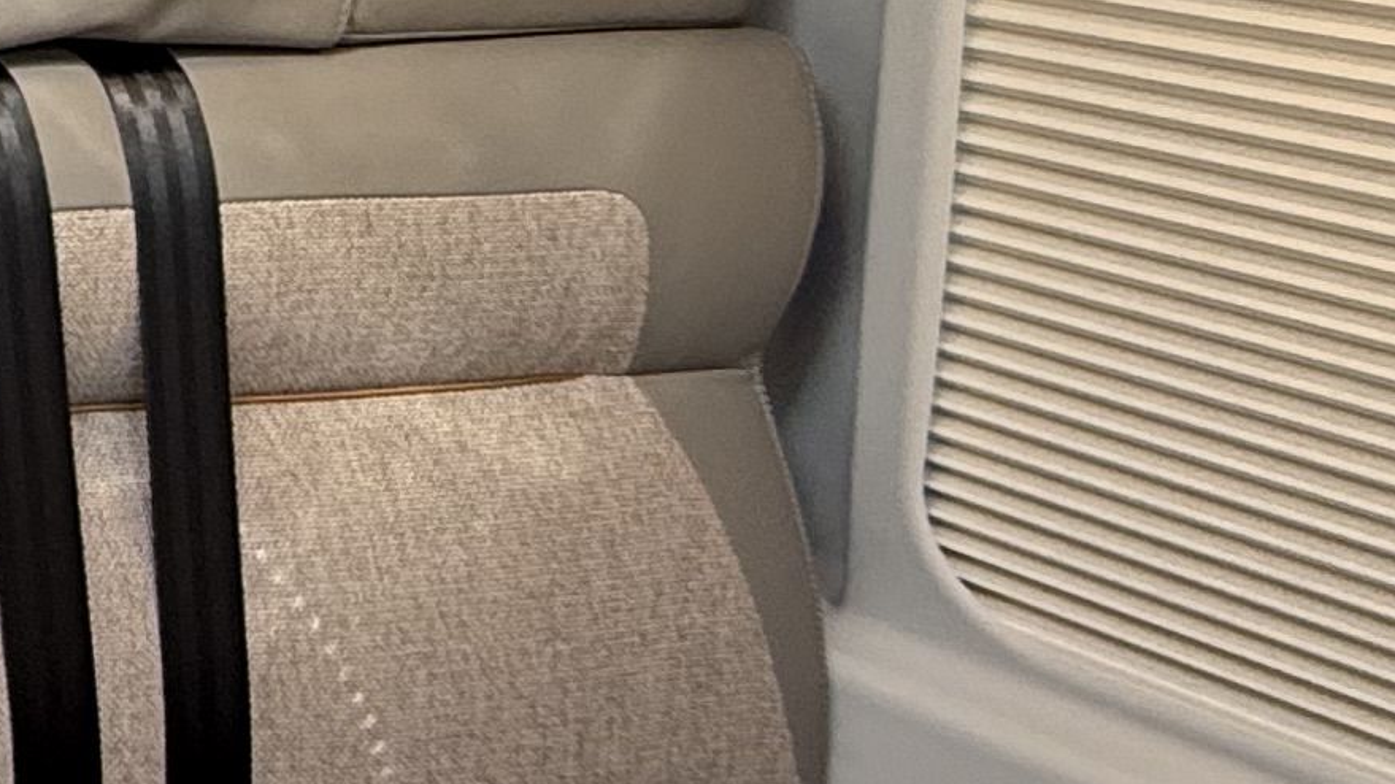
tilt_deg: -10.9
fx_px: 2589
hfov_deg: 20.3
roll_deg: +2.0
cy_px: 86
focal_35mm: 70
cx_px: -1192
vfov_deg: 17.0
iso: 160
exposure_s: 1/99
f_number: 2.2
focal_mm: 2.22
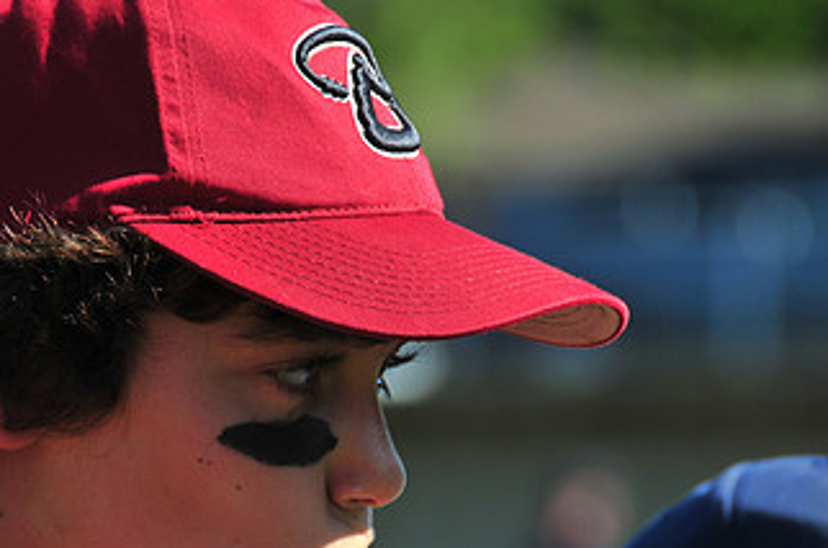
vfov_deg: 2.5
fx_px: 12412
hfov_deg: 3.8
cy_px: 457
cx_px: 314
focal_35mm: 541
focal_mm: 200
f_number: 5.6
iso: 200
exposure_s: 1/500
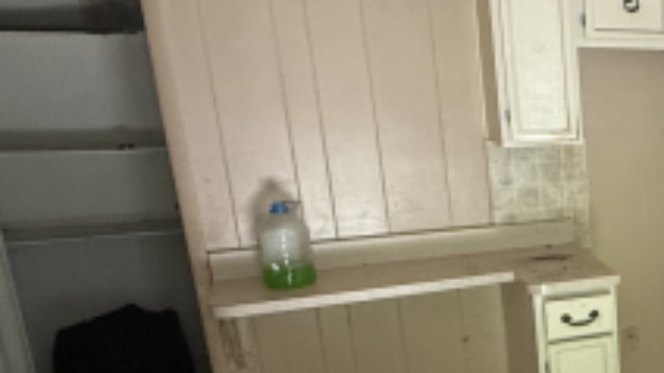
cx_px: 872
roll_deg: -1.8
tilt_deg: -14.2
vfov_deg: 24.6
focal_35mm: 48
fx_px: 845
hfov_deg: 32.1
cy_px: 276
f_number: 2.2
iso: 400
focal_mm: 2.22
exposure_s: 1/88
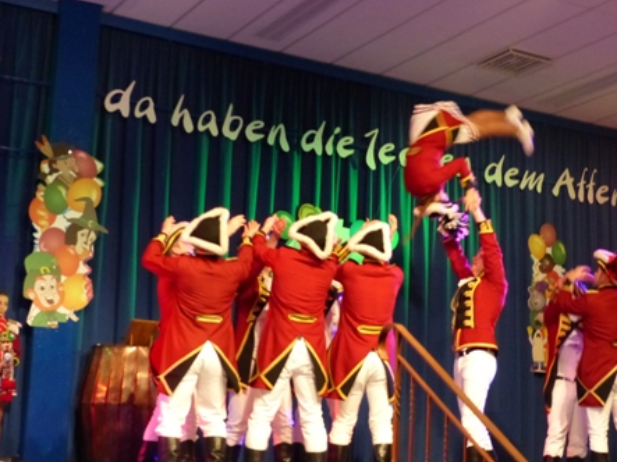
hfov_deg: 31.7
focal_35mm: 61
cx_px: 313
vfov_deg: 24.0
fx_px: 1087
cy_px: 227
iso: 800
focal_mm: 9.4
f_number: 2.8
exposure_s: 1/50
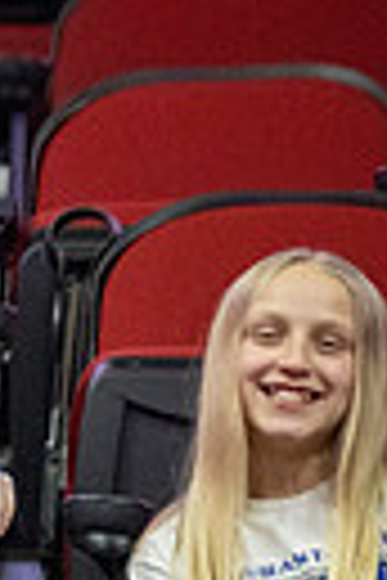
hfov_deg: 1.9
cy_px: 191
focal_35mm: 718
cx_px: -860
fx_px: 11577
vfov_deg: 2.9
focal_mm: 160
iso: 2500
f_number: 2.8
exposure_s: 1/400
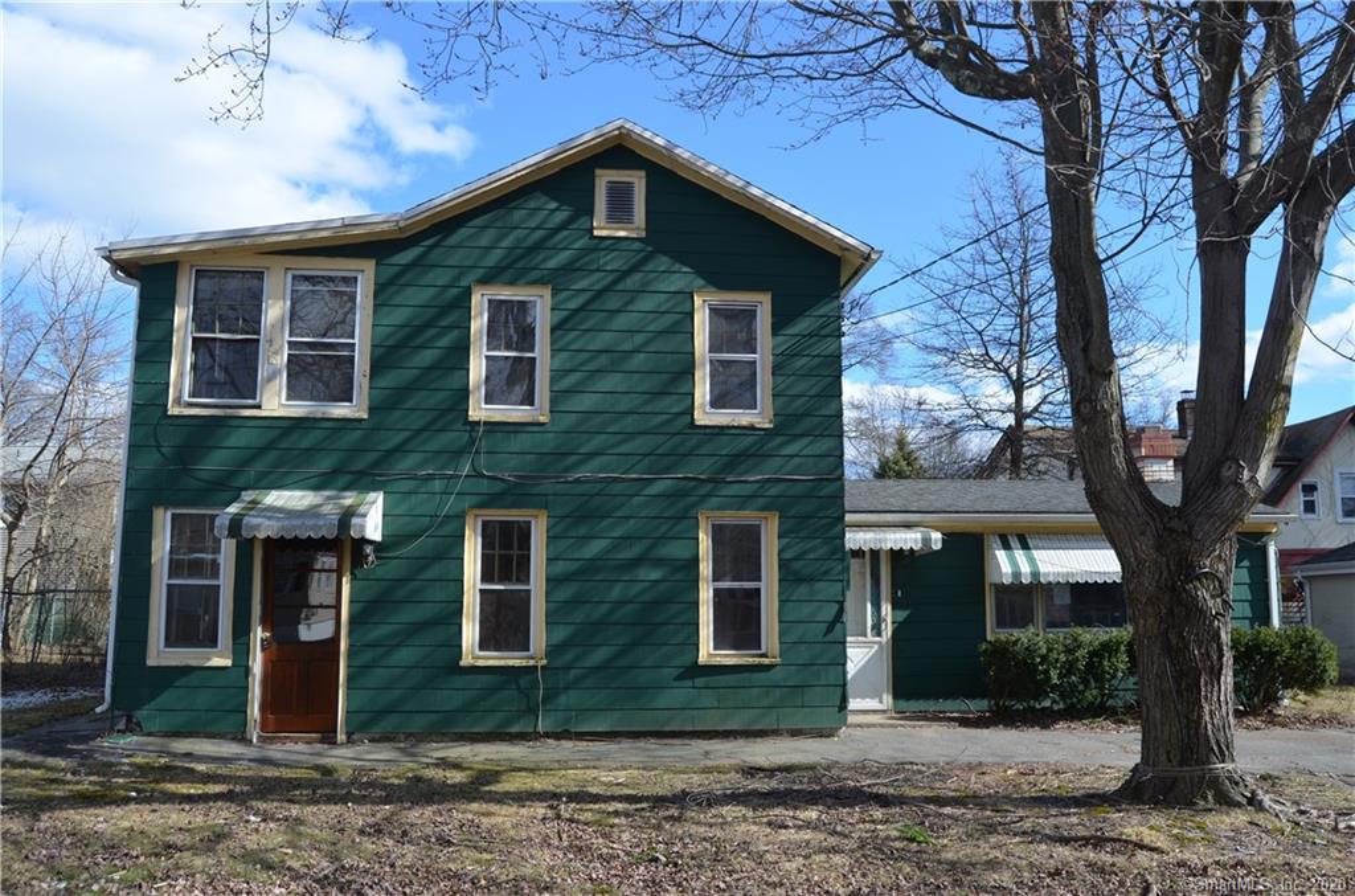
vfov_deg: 43.4
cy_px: 448
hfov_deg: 62.1
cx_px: 678
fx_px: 1126
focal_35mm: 30
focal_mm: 20
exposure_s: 1/250
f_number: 8
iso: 140
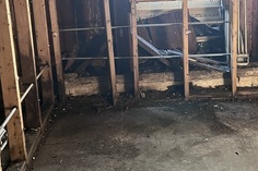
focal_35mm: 55
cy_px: 42
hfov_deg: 35.7
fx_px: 394
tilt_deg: -13.0
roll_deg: +2.6
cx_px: 185
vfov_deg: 24.3
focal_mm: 5.7
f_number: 1.5
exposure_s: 1/60
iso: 320
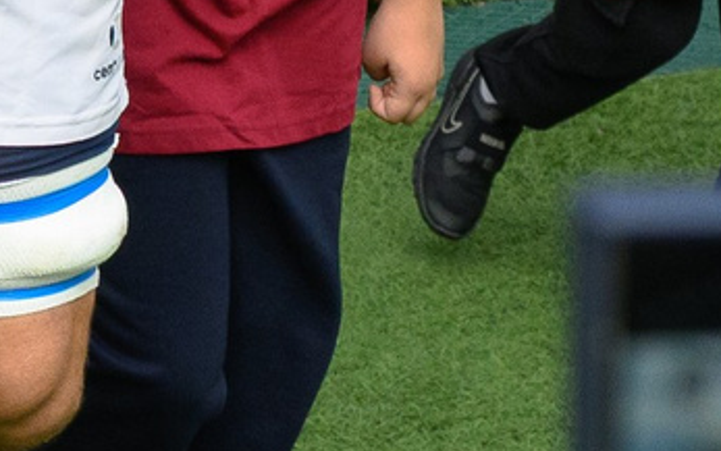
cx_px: -345
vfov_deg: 4.4
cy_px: -1223
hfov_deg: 7.4
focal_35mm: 278
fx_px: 5463
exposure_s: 1/1600
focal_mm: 37
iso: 1600
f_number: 6.3
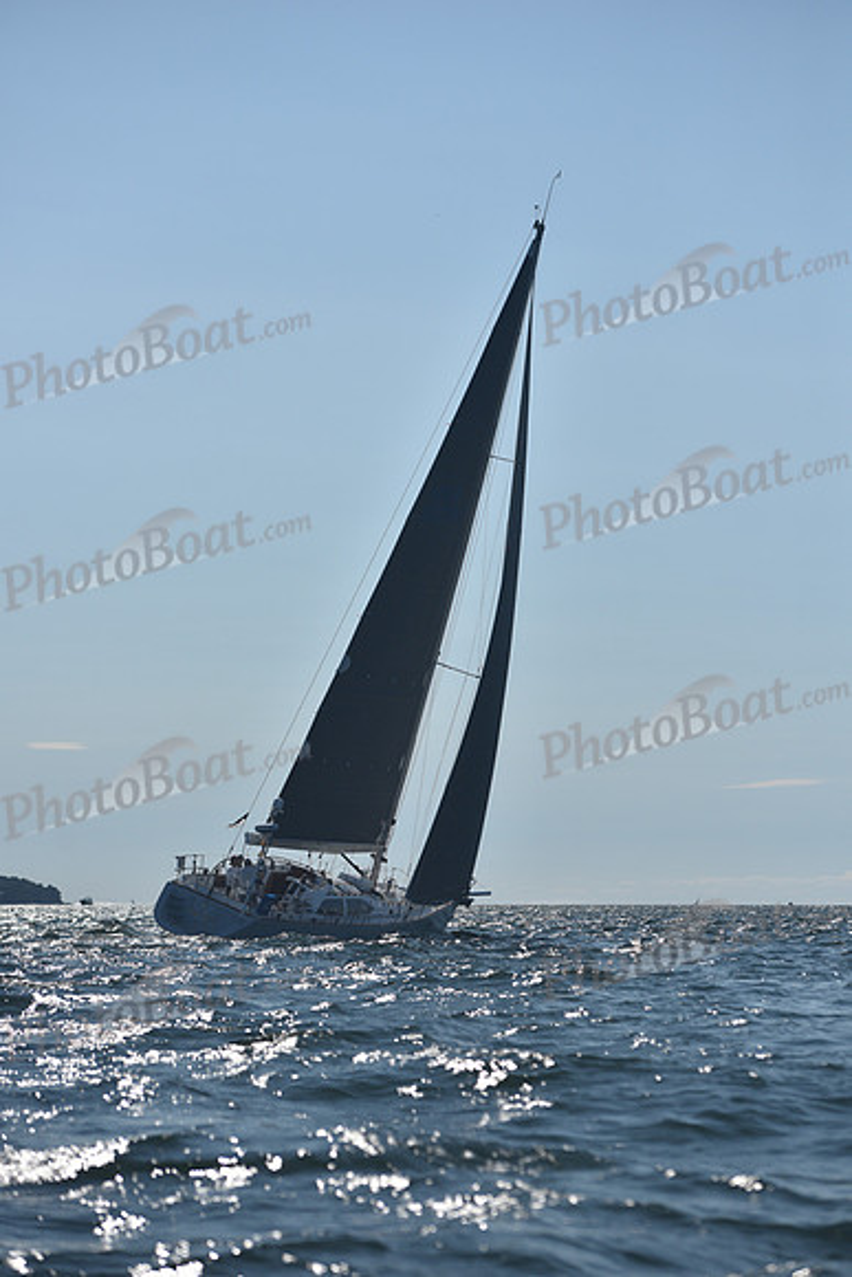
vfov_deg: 22.1
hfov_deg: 14.9
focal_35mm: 92
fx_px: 3264
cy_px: 638
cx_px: 426
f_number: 4
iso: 250
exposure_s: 1/4000
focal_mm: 92
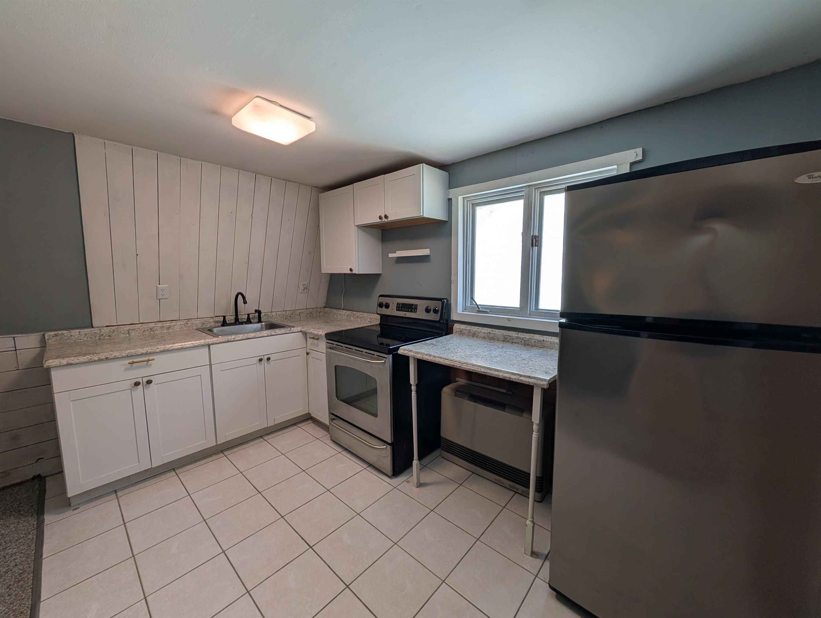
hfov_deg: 110.5
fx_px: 285
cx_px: 410
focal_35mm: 12
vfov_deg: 94.6
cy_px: 309
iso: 49
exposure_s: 1/461
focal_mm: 2.02
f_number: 1.7
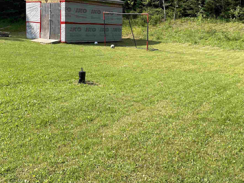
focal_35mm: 45
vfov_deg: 31.8
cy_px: 54
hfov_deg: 41.9
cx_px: 148
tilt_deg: -5.3
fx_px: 317
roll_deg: -0.9
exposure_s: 1/1435
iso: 32
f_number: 1.6
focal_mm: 4.2
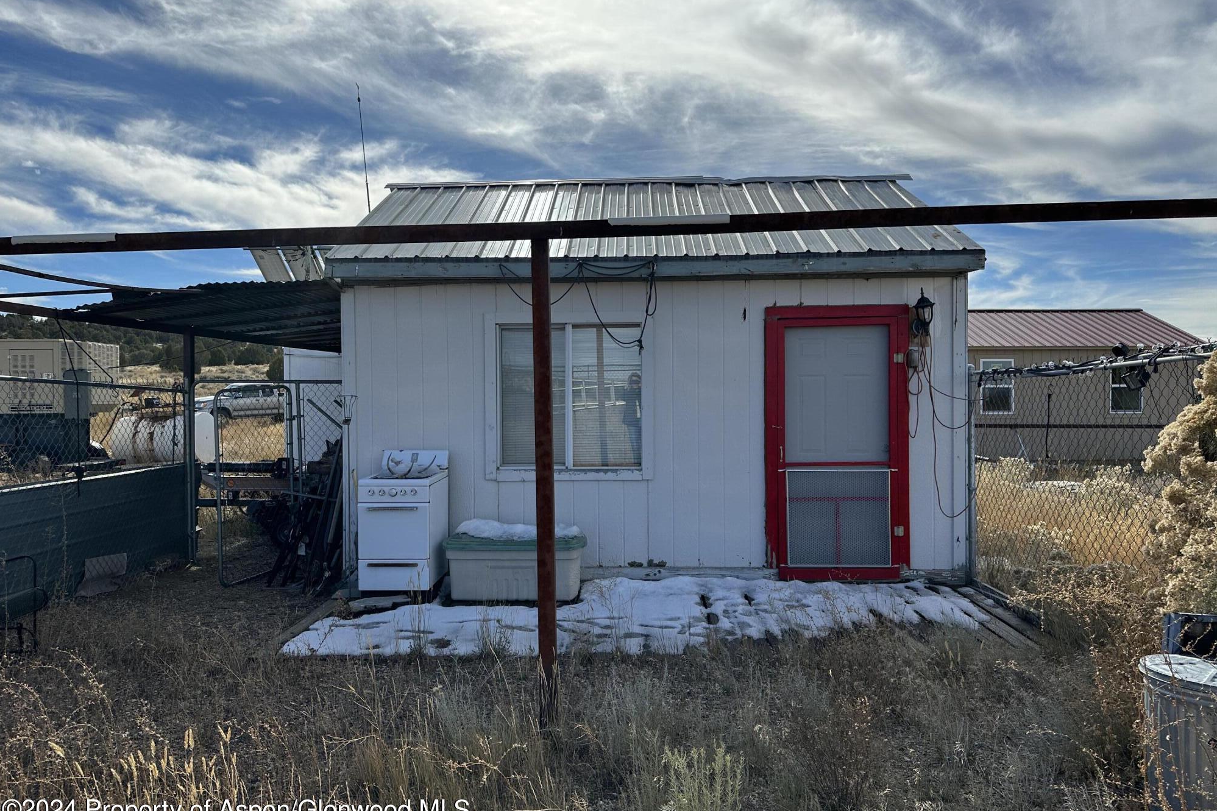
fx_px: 845
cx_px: 608
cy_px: 394
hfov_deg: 71.5
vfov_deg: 51.3
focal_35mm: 25
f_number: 1.78
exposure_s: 1/7576
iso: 80
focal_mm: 6.86
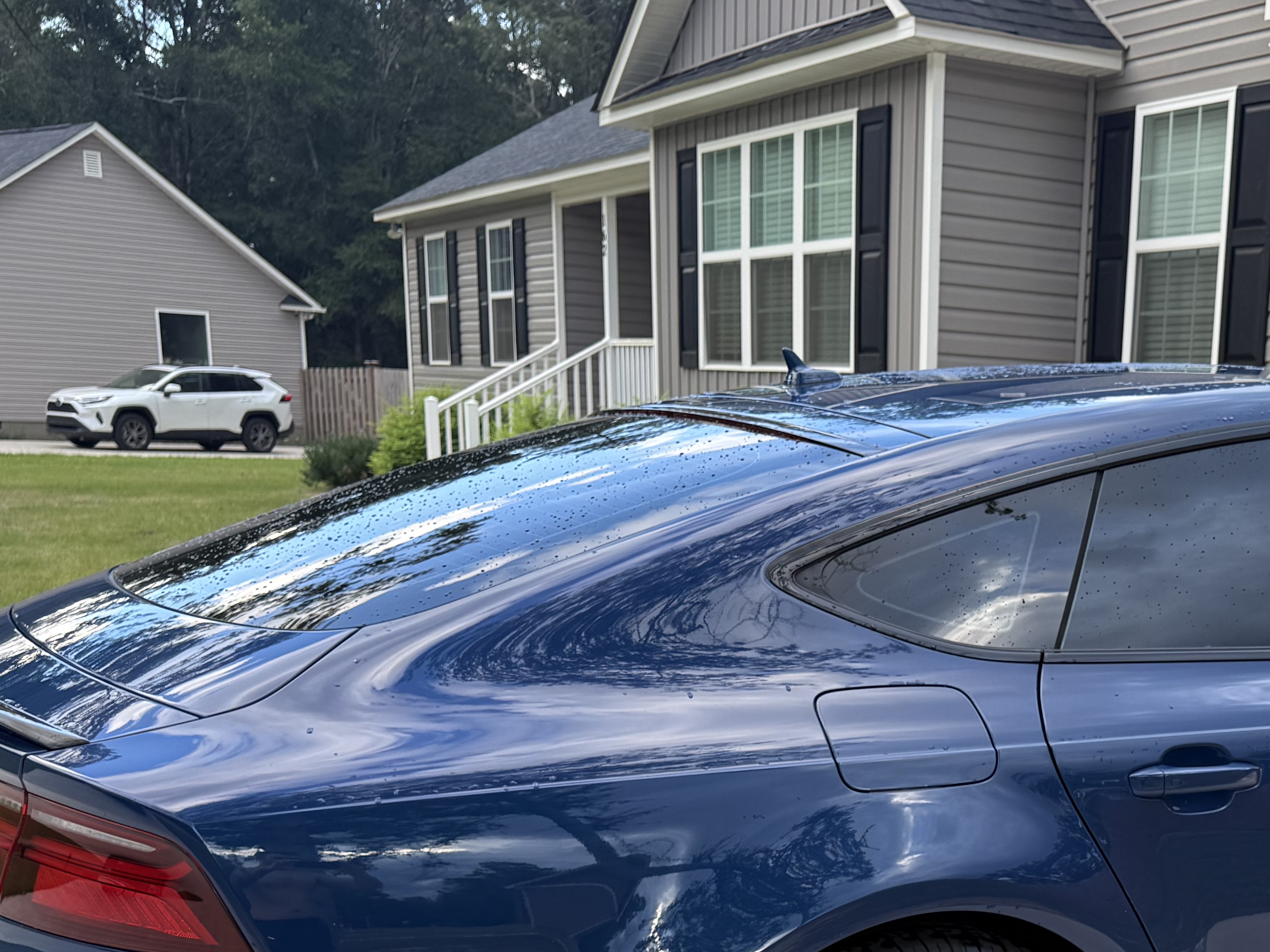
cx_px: 1043
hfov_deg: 38.0
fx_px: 1761
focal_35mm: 48
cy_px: 896
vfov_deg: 28.8
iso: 80
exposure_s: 1/338
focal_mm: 6.76
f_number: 1.78
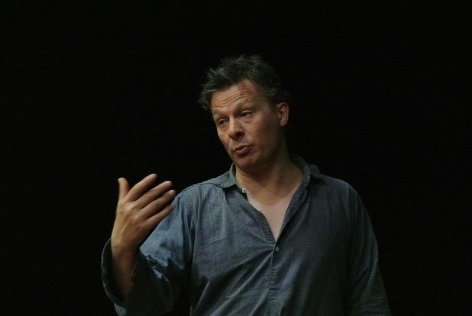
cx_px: 236
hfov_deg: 14.3
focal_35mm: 143
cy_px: 158
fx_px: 1877
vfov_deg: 9.6
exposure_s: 1/80
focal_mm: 53.1
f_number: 4.2
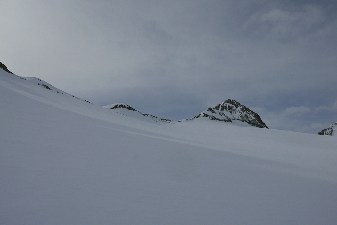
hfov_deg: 73.7
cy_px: 112
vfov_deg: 53.2
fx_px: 225
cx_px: 168
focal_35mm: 24
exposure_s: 1/4000
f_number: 5.6
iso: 200
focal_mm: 10.9
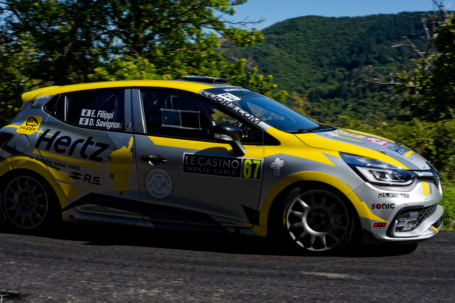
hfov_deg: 35.6
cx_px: 217
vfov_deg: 24.2
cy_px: 142
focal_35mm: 56
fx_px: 708
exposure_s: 1/500
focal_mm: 32
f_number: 14
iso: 400
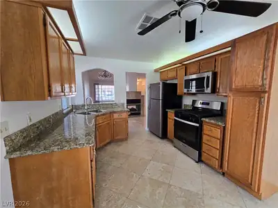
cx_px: 139
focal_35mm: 13
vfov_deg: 89.9
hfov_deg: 106.2
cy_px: 104
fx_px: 104
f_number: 2.2
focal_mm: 2.2
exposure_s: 1/60
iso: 80
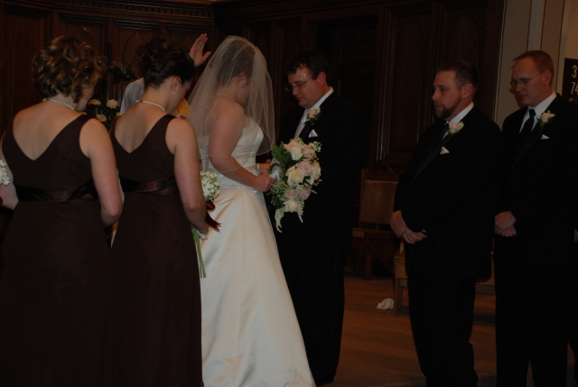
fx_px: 1061
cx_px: 289
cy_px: 194
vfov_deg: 20.7
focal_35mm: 66
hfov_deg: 30.5
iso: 200
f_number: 4.8
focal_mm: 44
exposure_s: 1/60
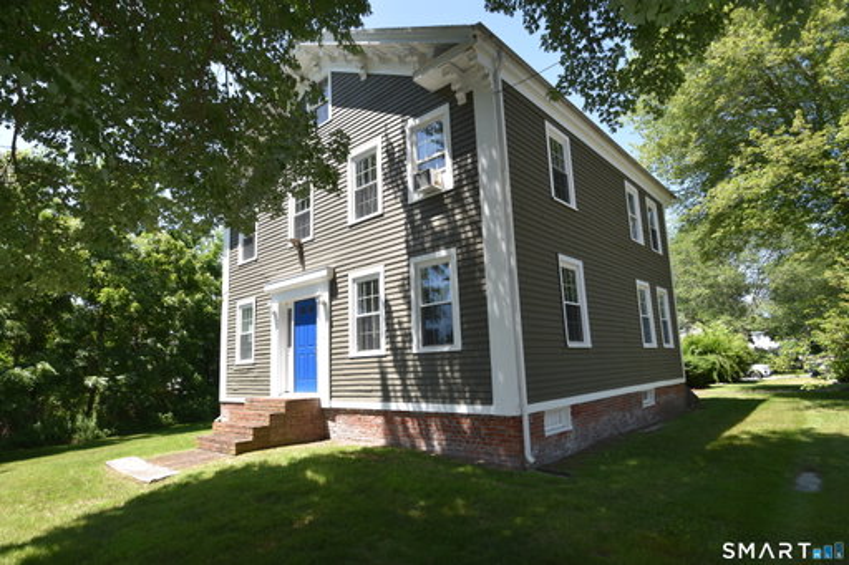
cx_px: 424
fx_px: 424
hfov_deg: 90.0
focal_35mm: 18
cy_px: 282
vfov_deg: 67.3
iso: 100
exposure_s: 1/160
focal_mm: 12
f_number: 6.3
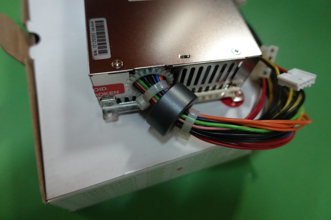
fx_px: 221
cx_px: 166
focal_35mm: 24
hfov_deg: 73.7
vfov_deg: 53.1
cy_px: 110
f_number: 1.8
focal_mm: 8.8
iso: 3200
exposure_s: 1/160
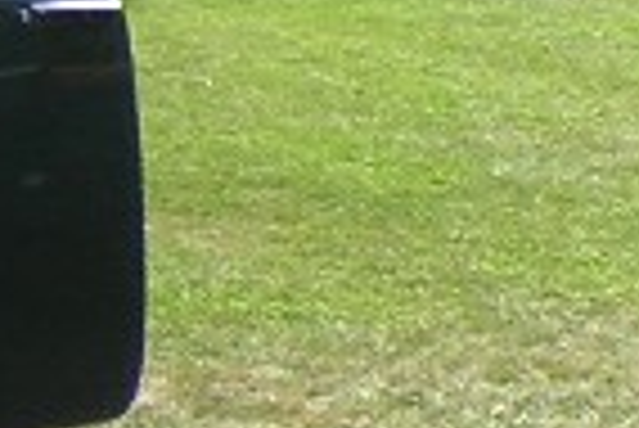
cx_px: 1742
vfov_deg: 6.5
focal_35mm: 211
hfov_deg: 8.5
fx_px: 3749
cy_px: 167
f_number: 2.6
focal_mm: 4.7
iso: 100
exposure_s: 1/321
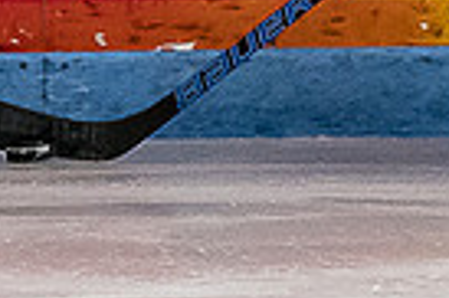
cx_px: 990
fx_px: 27942
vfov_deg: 0.6
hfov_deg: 0.9
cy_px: -265
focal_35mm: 2243
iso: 1600
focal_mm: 150
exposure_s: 1/800
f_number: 3.5
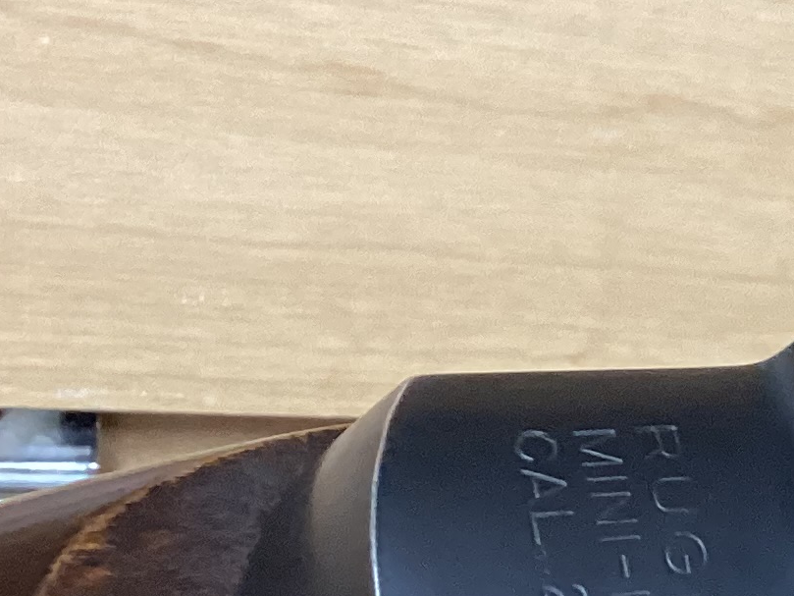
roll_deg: -6.9
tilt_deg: -18.1
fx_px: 2868
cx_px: 1089
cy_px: 570
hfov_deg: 14.9
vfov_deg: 11.8
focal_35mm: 125
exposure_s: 1/50
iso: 200
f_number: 2.4
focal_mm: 3.3
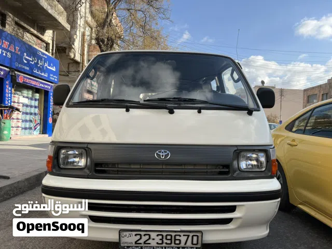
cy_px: 124
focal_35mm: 26
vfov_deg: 53.1
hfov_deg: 67.3
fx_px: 249
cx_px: 166
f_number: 1.5
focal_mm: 5.7
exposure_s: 1/2513
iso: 50
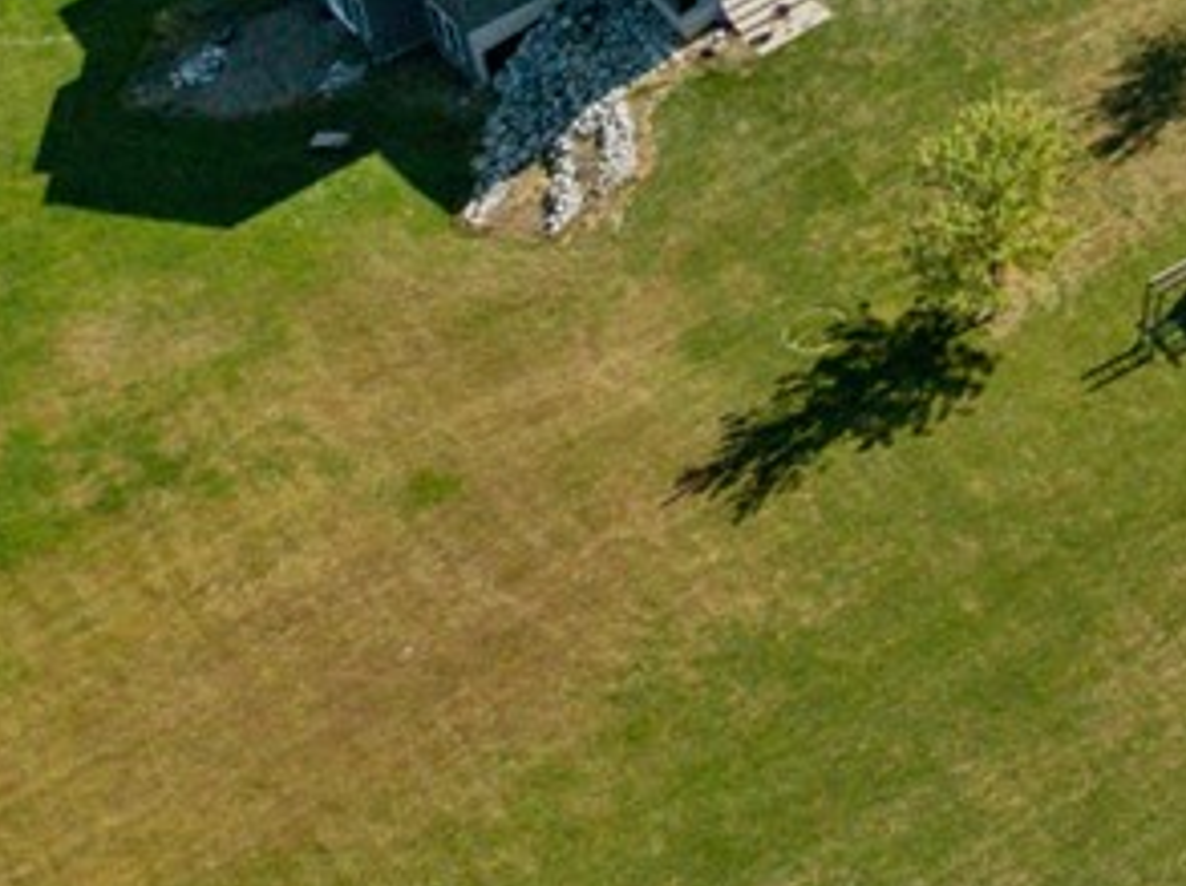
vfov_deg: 9.7
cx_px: 2637
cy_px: -1404
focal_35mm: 131
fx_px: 4483
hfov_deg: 12.5
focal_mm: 12.3
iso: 240
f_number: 2.8
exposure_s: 1/3200
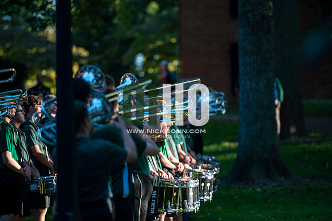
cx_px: 166
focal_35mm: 200
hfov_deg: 10.3
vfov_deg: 6.9
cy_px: 110
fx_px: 1843
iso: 800
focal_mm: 200
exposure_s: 1/2500
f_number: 2.8
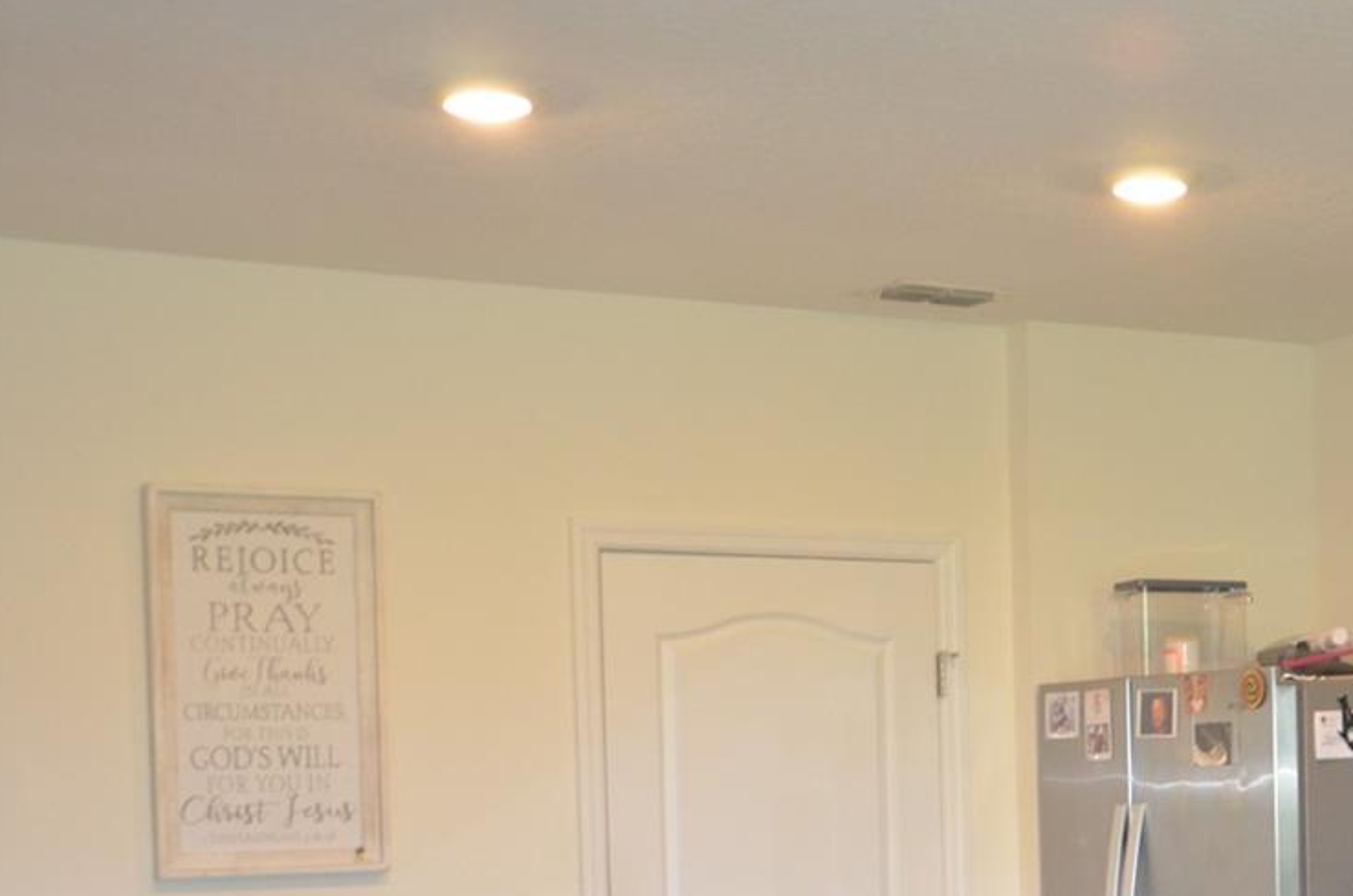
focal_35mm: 78
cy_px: 835
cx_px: 1248
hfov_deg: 25.2
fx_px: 2926
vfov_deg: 17.1
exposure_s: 1/60
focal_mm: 24
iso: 800
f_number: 3.8
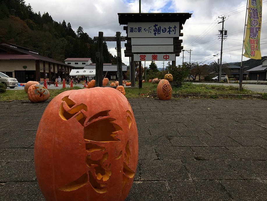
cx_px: 134
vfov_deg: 48.3
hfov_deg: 61.6
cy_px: 100
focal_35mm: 29
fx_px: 224
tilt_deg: -5.6
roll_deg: -0.5
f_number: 2.2
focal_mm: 4.15
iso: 32
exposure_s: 1/1647
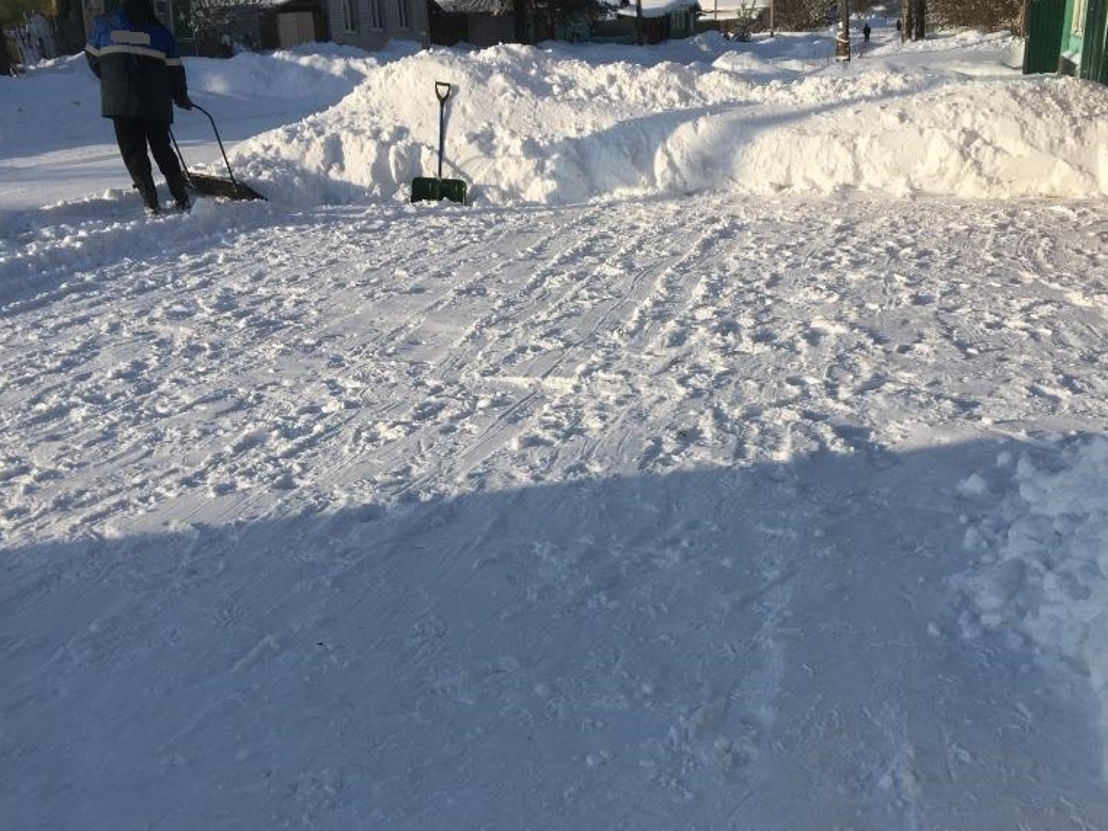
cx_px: 622
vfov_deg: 36.8
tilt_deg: -20.3
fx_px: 1249
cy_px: 464
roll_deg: +1.6
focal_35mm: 39
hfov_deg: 47.8
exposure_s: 1/2262
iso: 25
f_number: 2.2
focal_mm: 4.15
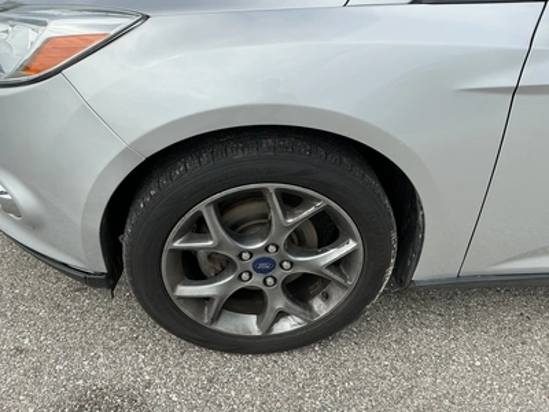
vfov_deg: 49.7
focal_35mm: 28
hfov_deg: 63.4
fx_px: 444
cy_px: 206
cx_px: 274
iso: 25
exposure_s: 1/1786
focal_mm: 3
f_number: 1.8
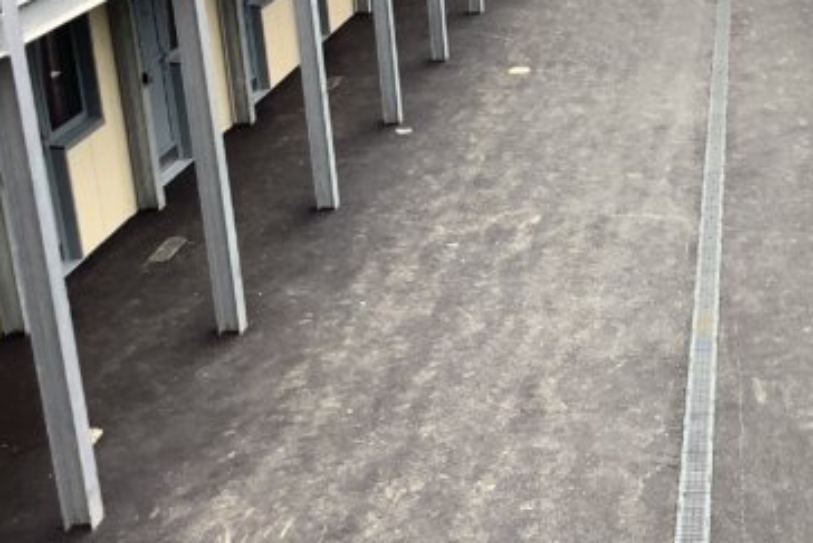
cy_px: 203
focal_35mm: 68
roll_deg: -0.7
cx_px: 782
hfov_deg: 28.1
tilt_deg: -20.0
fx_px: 1536
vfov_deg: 20.0
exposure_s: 1/100
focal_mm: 3.3
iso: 32
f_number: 2.4
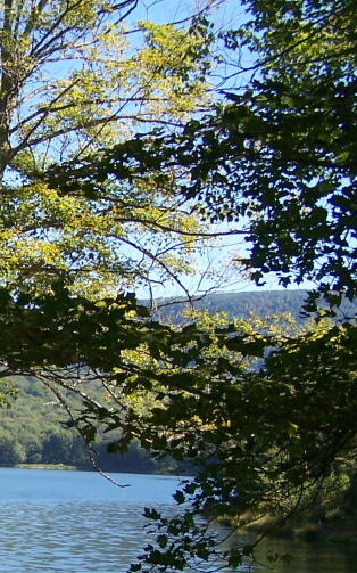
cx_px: -109
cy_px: 396
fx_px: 1278
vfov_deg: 25.1
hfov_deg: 15.2
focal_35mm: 82
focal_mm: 6.3
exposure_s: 1/500
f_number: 2.8
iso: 80
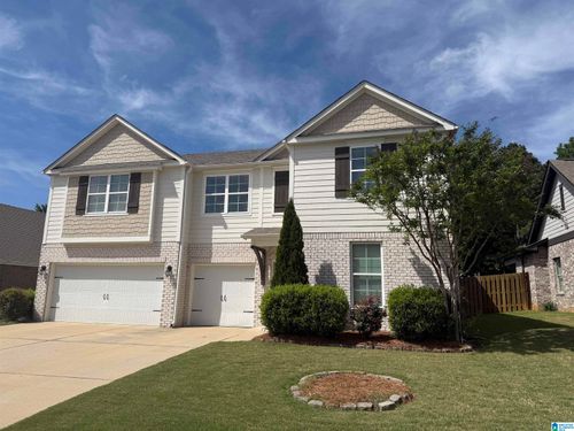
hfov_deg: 71.6
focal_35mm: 24
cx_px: 287
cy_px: 216
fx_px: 398
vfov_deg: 56.8
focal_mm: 6.76
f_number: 1.78
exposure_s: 1/7353
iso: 80
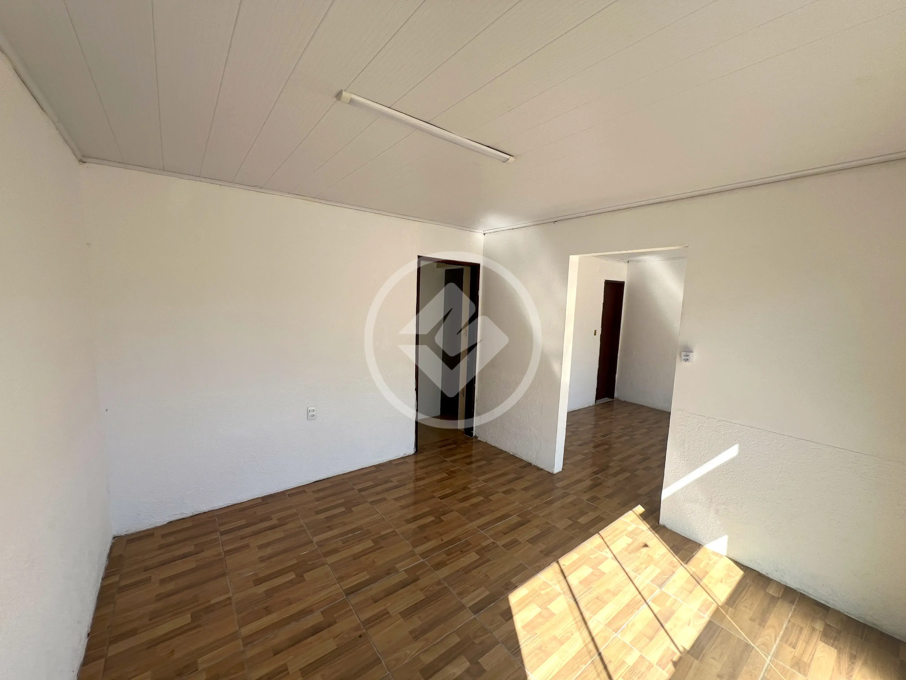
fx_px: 340
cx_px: 453
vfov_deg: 89.9
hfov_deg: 106.2
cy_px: 340
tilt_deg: -6.2
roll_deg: -1.6
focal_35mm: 13
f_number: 1.8
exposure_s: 1/381
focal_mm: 1.57
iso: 32
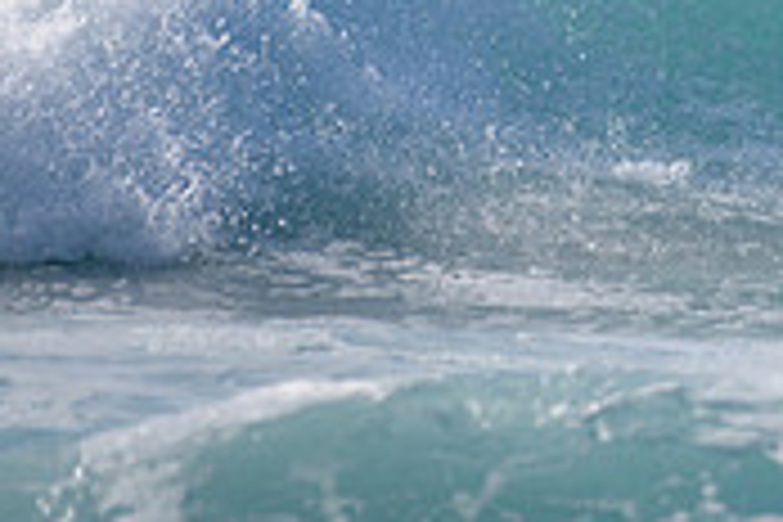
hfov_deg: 1.0
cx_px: 969
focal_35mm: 2045
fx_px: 44475
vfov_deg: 0.7
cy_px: -258
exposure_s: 1/2000
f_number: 5.6
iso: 125
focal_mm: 500
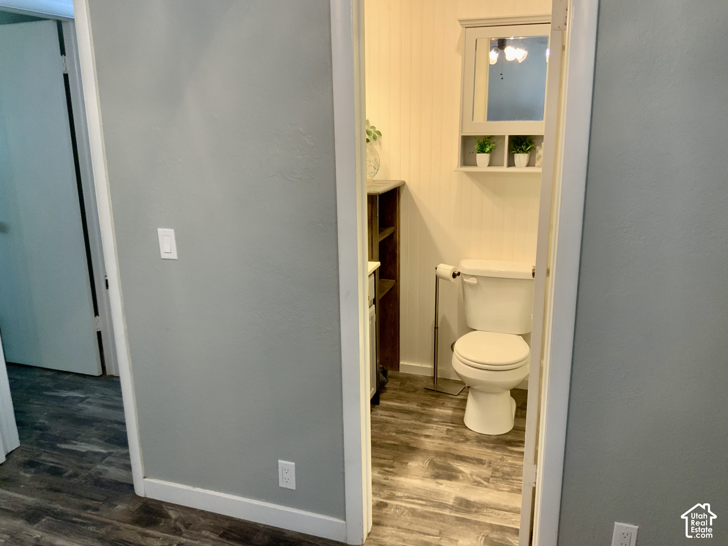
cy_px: 273
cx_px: 364
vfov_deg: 48.2
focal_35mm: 29
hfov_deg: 61.7
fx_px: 610
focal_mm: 3
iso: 100
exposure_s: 1/60
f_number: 1.8
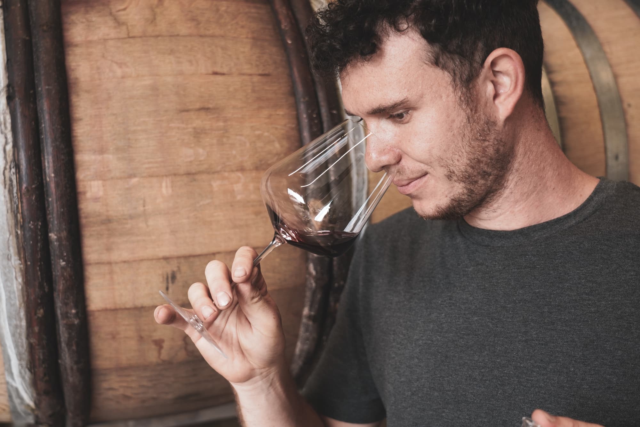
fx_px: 765
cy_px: 214
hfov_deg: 45.4
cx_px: 320
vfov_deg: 31.2
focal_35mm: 43
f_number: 4
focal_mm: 43
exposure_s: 1/160
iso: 320
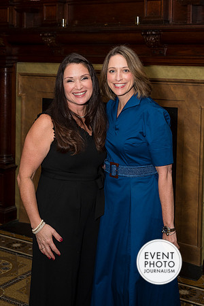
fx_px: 357
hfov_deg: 31.9
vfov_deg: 46.4
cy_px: 153
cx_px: 102
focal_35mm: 42
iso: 800
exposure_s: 1/125
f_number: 5.6
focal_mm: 42
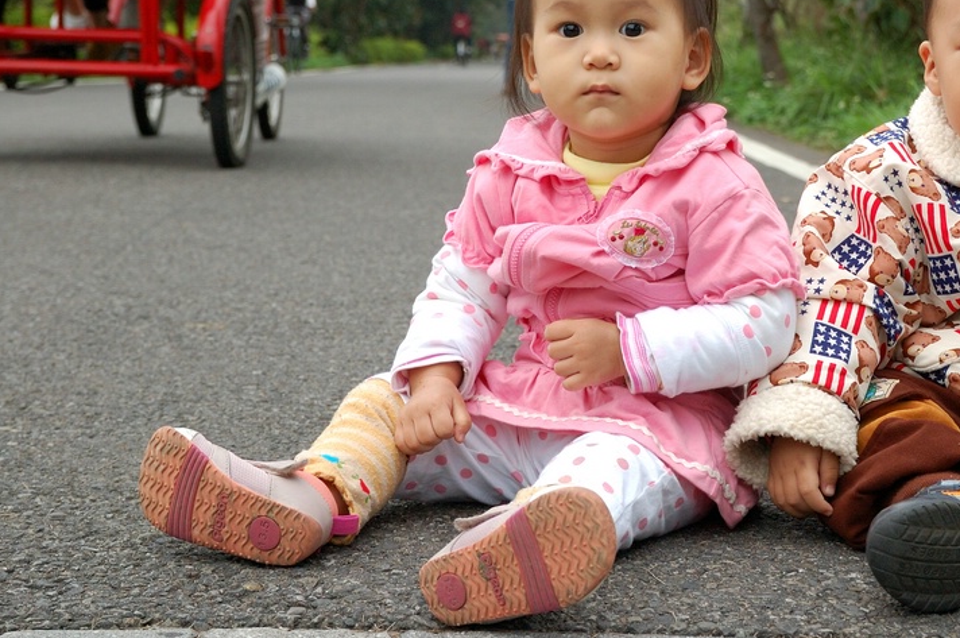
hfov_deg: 24.6
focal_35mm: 82
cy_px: 185
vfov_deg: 16.6
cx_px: 688
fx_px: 2184
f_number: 5.6
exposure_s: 1/250
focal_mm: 38
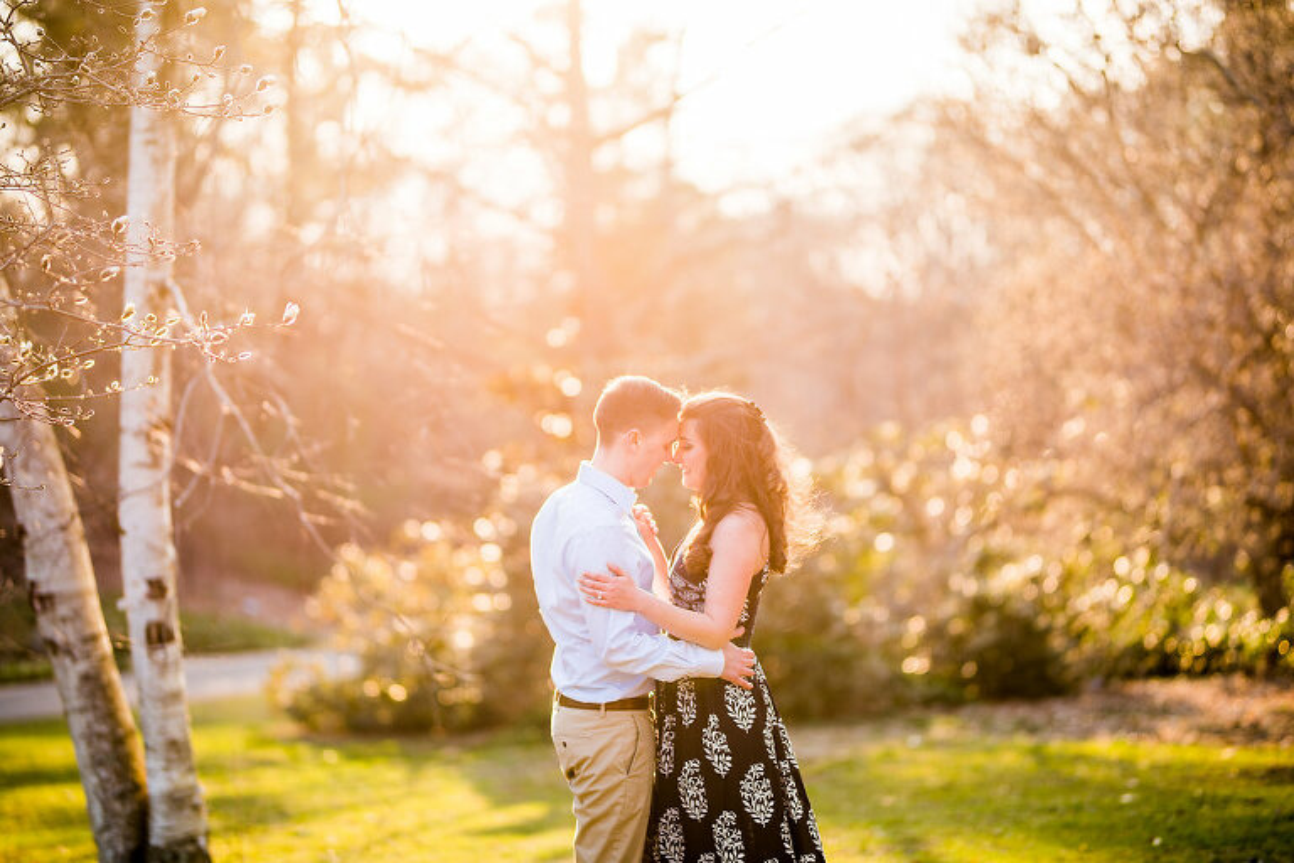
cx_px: 647
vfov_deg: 16.1
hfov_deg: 23.9
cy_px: 432
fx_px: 3055
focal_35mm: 85
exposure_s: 1/640
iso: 64
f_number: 1.4
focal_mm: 85
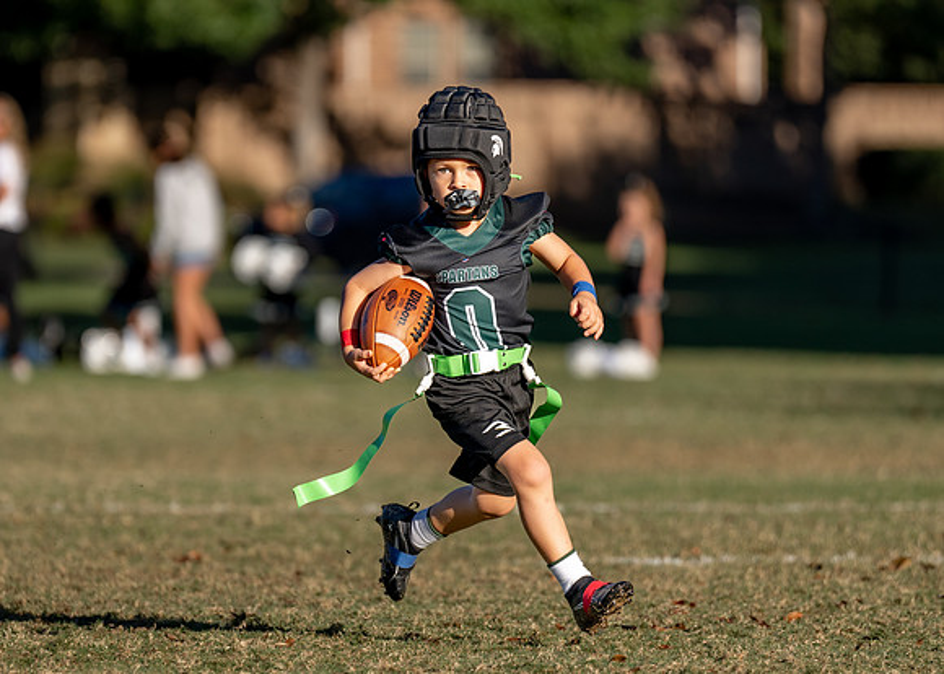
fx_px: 10424
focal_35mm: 389
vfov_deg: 3.7
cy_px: 373
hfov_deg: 5.2
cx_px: 370
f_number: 2.8
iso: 100
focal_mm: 200
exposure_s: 1/2000
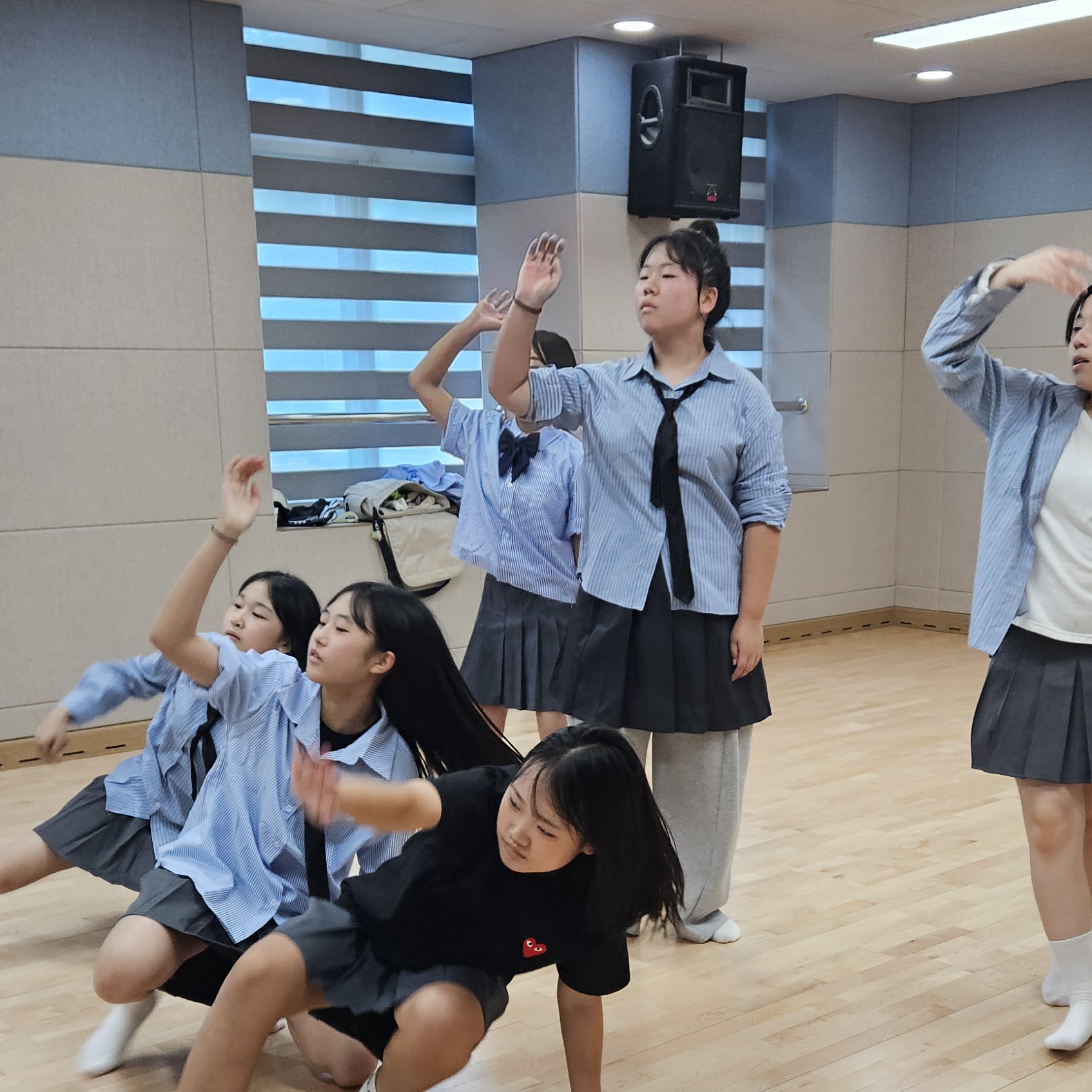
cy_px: 810
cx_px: 607
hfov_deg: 35.3
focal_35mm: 48
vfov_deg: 34.7
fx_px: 1713
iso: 100
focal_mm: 5.4
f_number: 1.8
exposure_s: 1/120
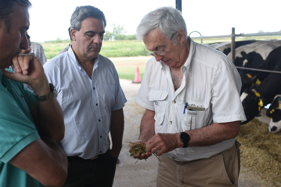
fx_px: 351
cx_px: 115
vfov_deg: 29.9
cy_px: 88
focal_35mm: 45
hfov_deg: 43.4
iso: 200
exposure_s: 1/200
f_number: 5
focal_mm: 35
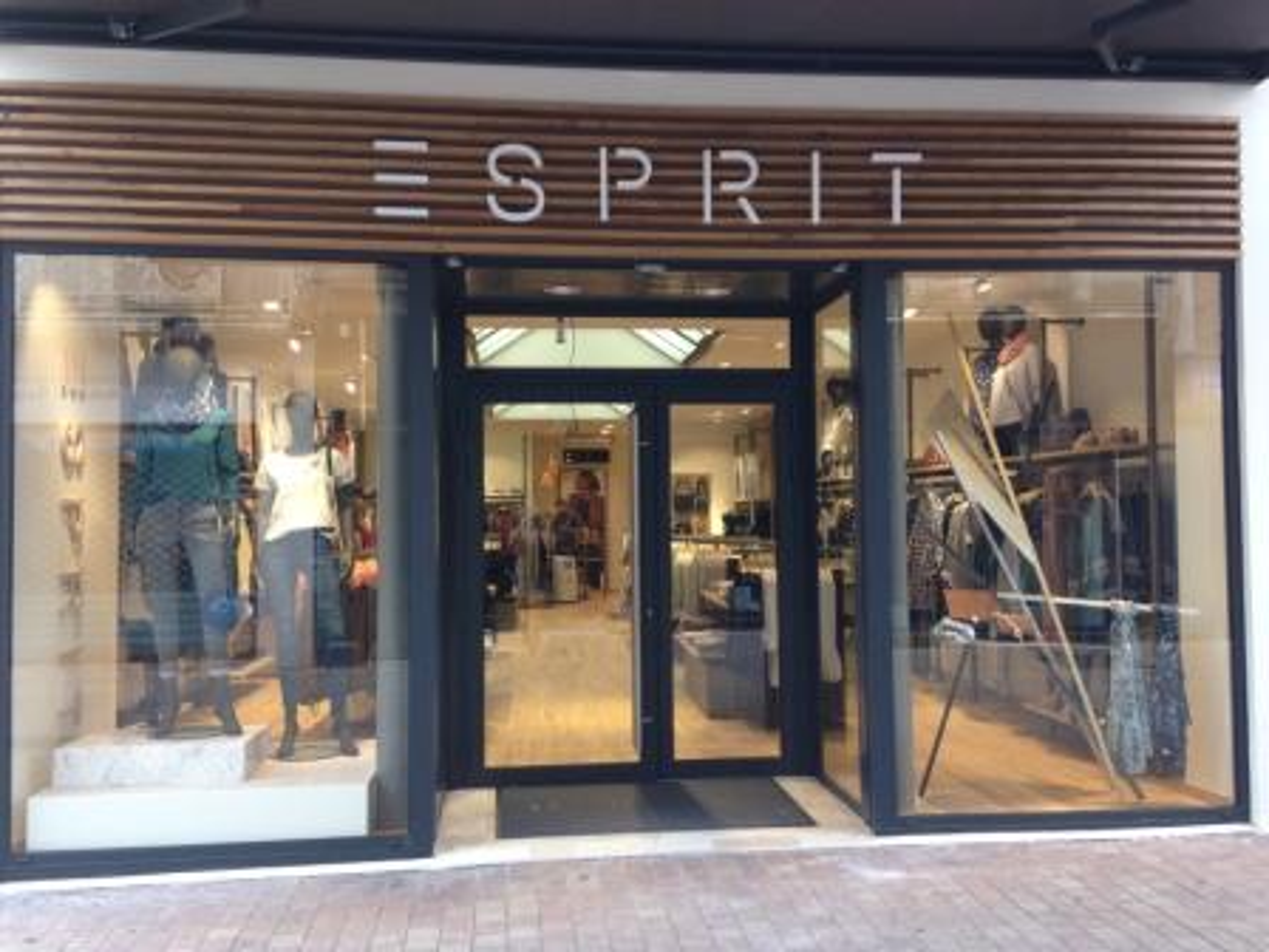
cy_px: 476
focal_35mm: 33
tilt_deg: +0.9
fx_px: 1210
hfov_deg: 55.4
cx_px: 634
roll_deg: +3.1
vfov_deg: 42.9
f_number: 2.4
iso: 80
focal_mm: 4.12
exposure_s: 1/120
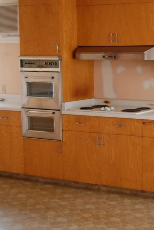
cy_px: 104
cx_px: 173
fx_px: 520
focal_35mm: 81
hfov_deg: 16.3
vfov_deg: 25.1
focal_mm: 32
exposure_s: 1/15
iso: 400
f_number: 4.5
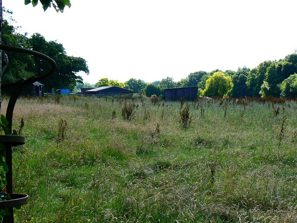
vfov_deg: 22.6
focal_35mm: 65
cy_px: 112
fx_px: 558
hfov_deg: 29.8
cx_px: 148
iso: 80
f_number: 5.6
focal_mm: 8.9
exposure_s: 1/320
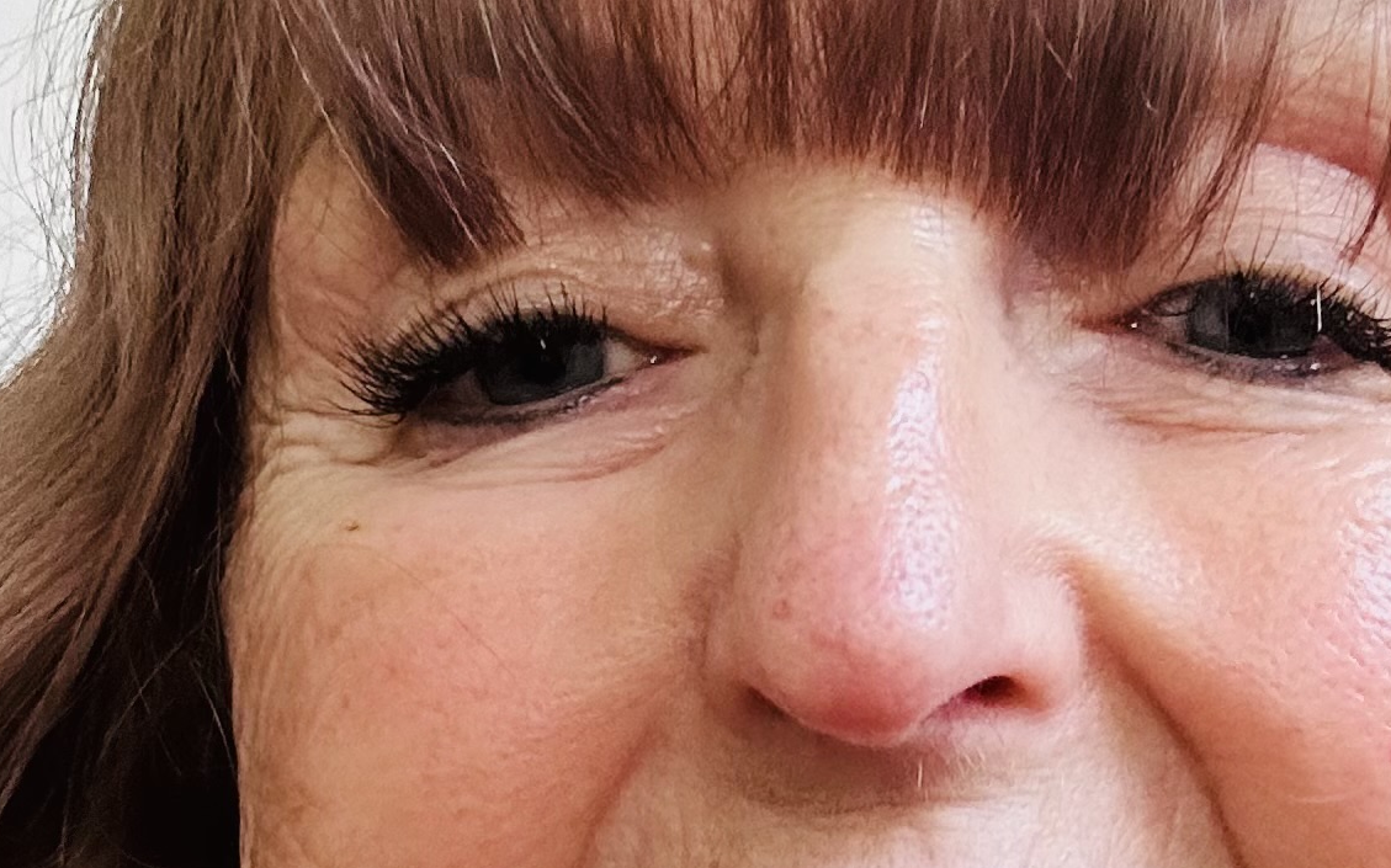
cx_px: 898
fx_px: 3297
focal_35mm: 87
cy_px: 718
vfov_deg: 14.9
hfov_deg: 23.7
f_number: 1.9
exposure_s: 1/60
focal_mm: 2.69
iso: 200
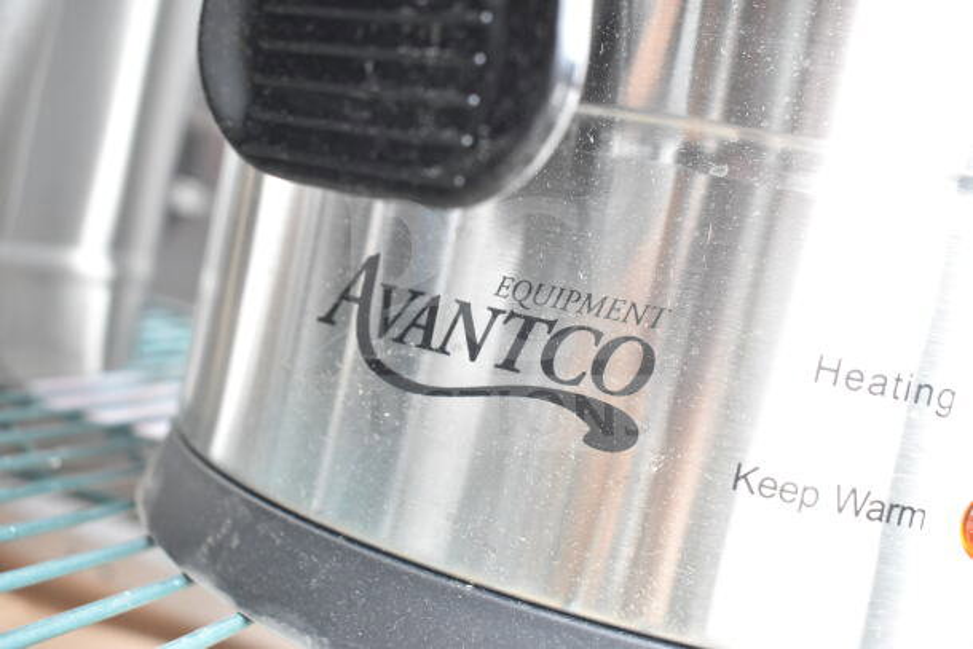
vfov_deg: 33.0
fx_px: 1095
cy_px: 324
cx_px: 486
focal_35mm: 40
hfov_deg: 47.9
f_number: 5
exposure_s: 1/100
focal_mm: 27
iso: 1600
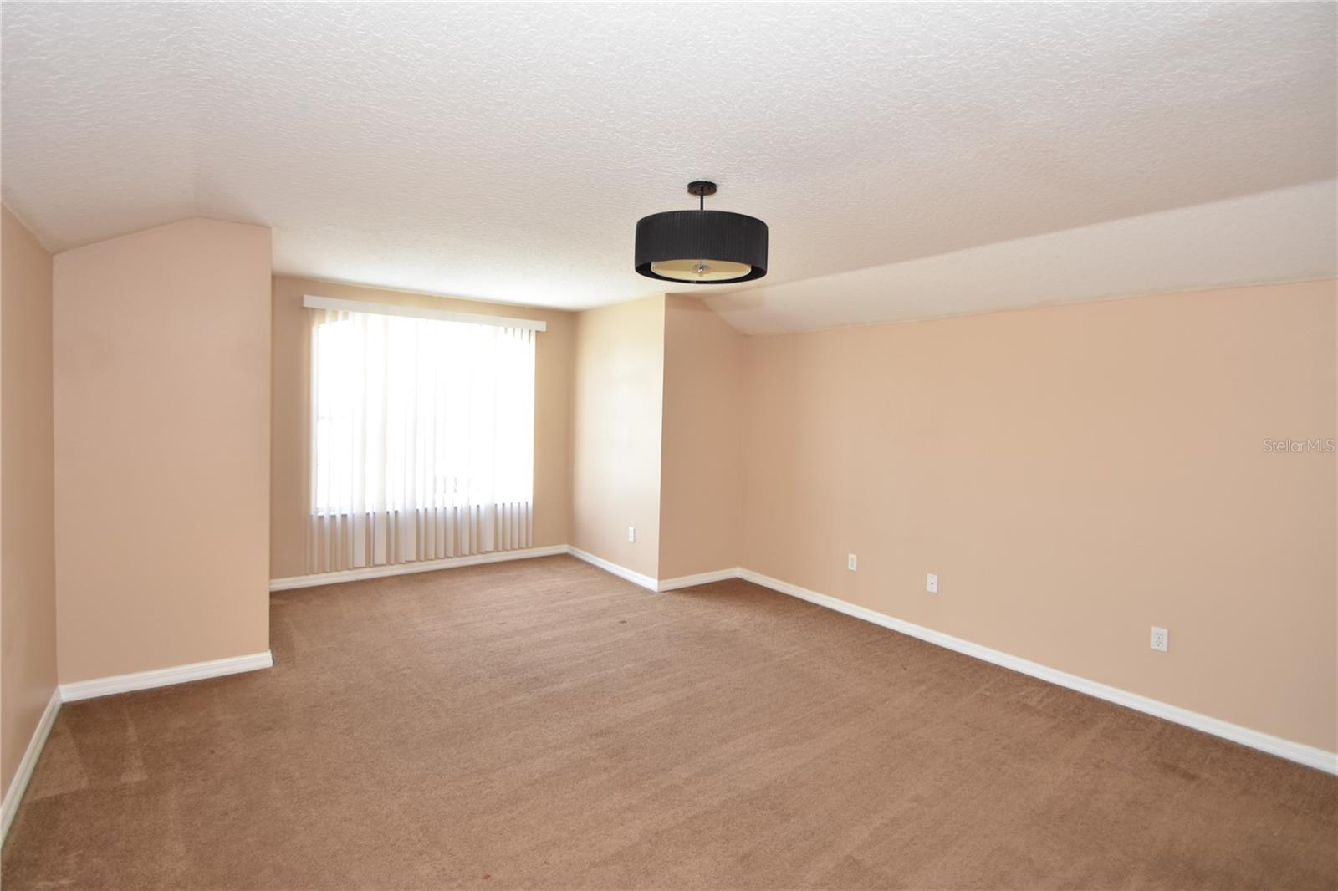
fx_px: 613
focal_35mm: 16
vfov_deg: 72.0
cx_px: 669
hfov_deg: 95.0
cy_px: 446
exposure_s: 1/60
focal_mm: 11
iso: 280
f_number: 4
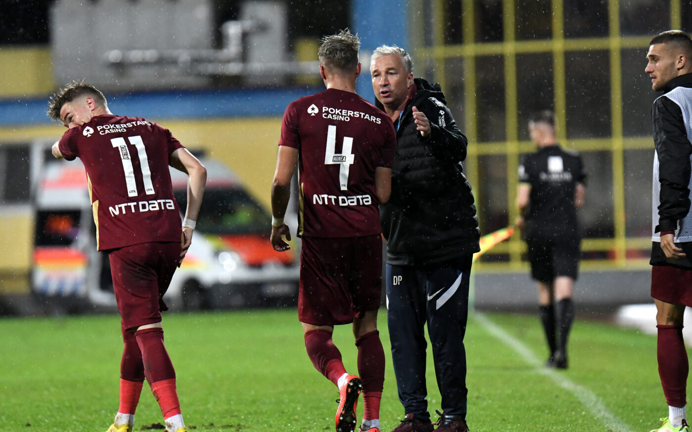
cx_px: 346
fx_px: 8674
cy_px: 217
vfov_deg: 2.9
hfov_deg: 4.6
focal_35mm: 460
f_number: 2.8
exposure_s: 1/1250
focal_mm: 300
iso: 4000
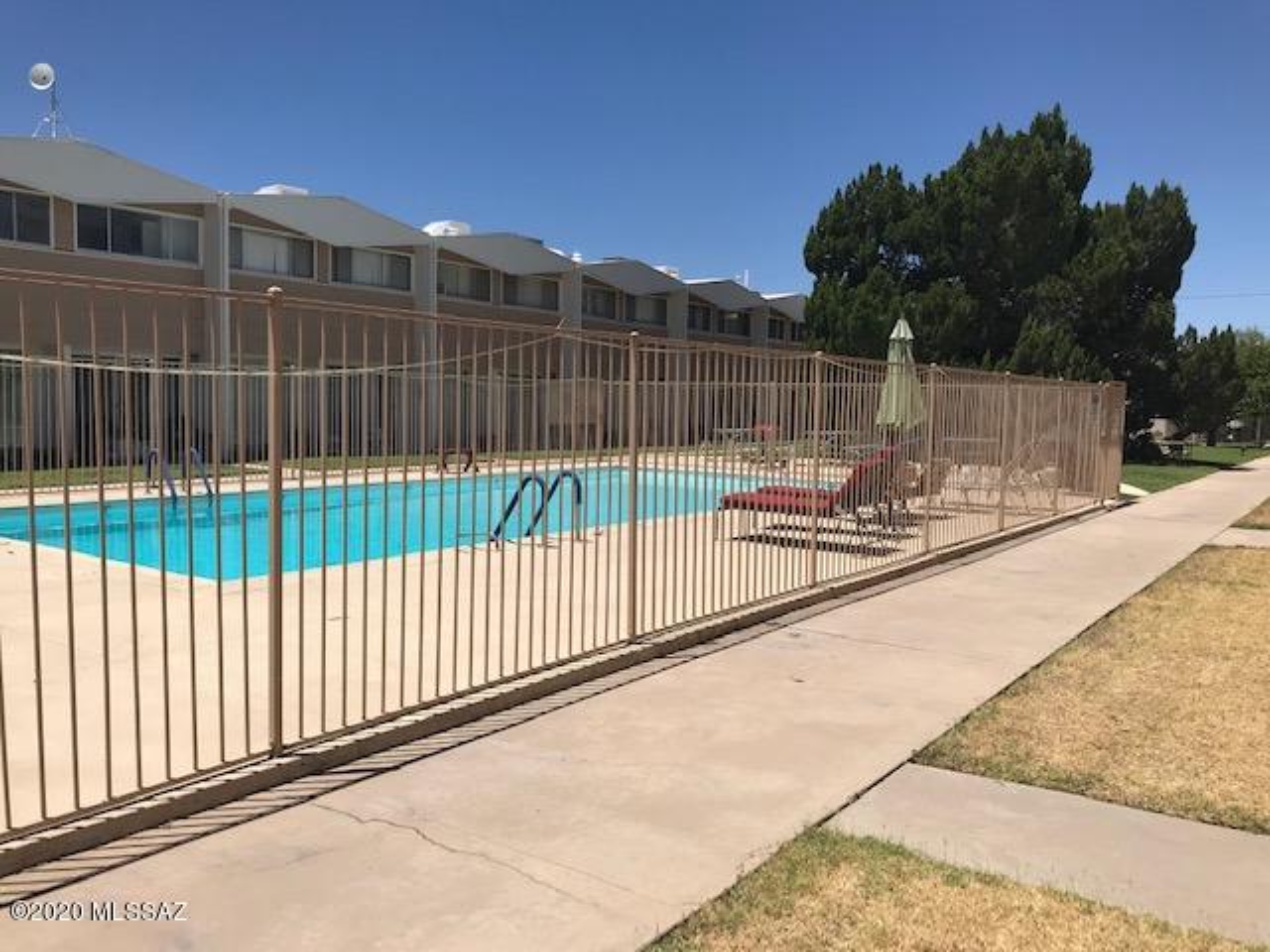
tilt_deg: -4.2
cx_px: 635
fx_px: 1027
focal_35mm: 28
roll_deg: -1.7
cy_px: 476
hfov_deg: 63.4
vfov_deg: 49.7
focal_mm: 3.99
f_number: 1.8
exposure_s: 1/4566
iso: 20
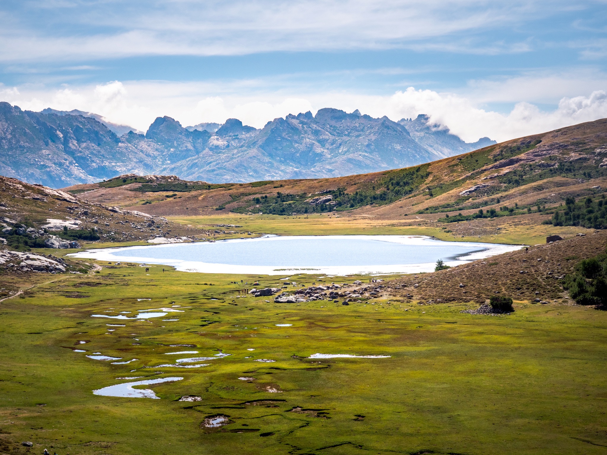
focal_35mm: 64
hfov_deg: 30.3
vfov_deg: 22.9
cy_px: 228
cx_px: 304
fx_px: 1122
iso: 200
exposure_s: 1/2500
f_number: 5.4
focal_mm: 32
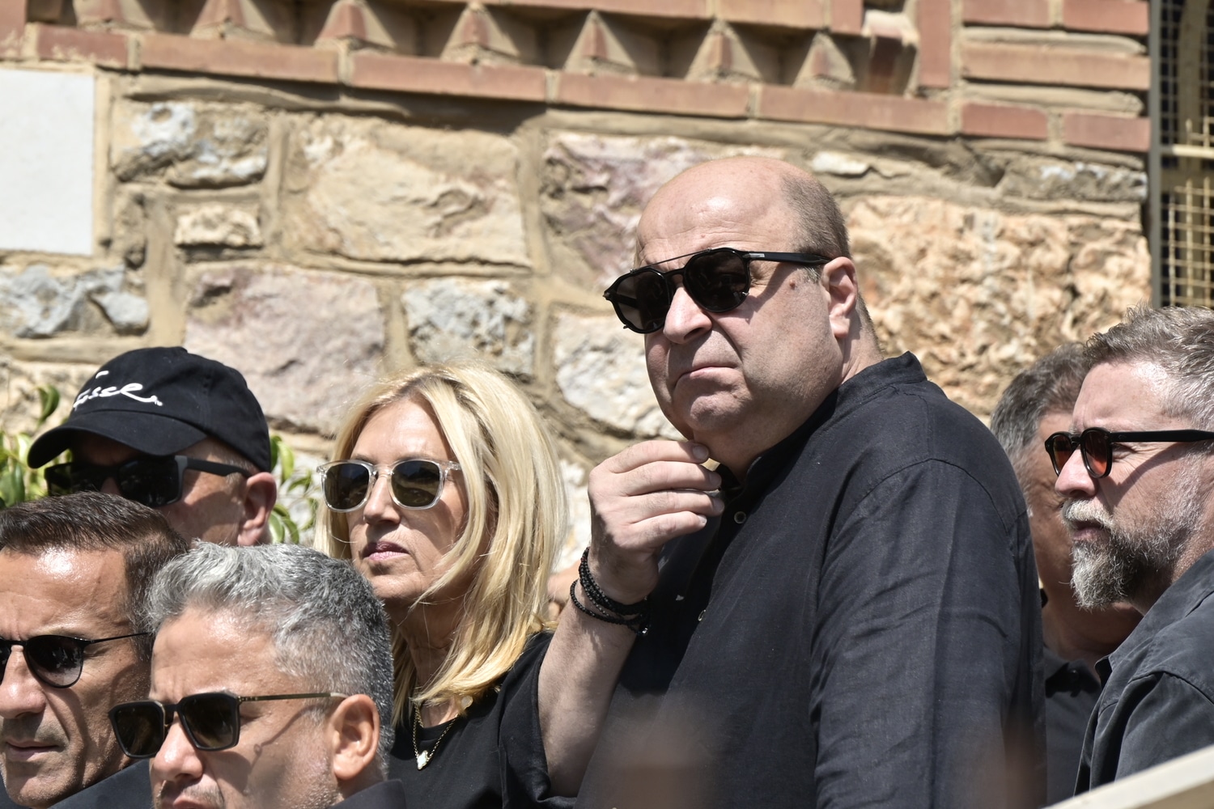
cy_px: 404
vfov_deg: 4.6
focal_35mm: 300
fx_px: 10116
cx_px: 607
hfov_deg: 6.9
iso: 200
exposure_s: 1/640
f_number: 8
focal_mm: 200
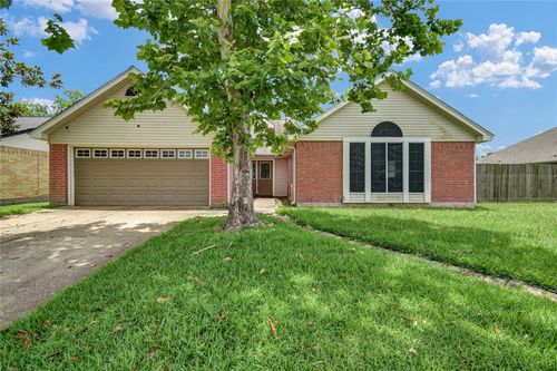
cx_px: 278
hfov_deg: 100.4
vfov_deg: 77.3
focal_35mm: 15
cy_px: 186
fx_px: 232
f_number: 7.1
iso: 100
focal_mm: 10
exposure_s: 1/200
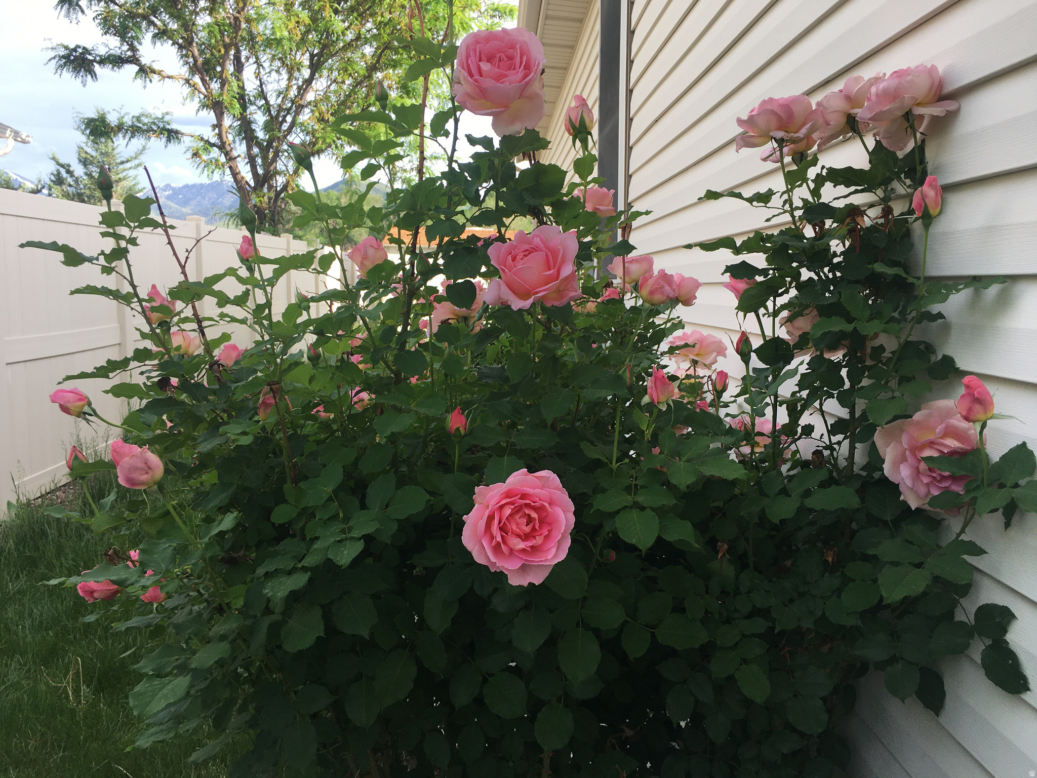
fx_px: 869
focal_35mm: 29
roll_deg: -0.2
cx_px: 518
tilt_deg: -6.1
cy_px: 389
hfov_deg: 61.7
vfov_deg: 48.2
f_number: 2.2
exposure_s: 1/366
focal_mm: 4.15
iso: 25
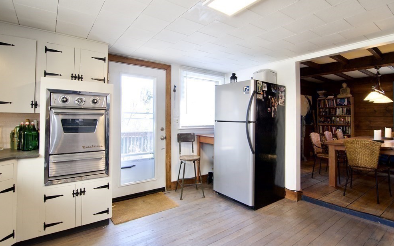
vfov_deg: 64.2
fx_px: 196
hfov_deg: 90.3
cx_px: 194
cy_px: 116
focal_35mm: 18
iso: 320
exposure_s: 1/20
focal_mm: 11.5
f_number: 7.1
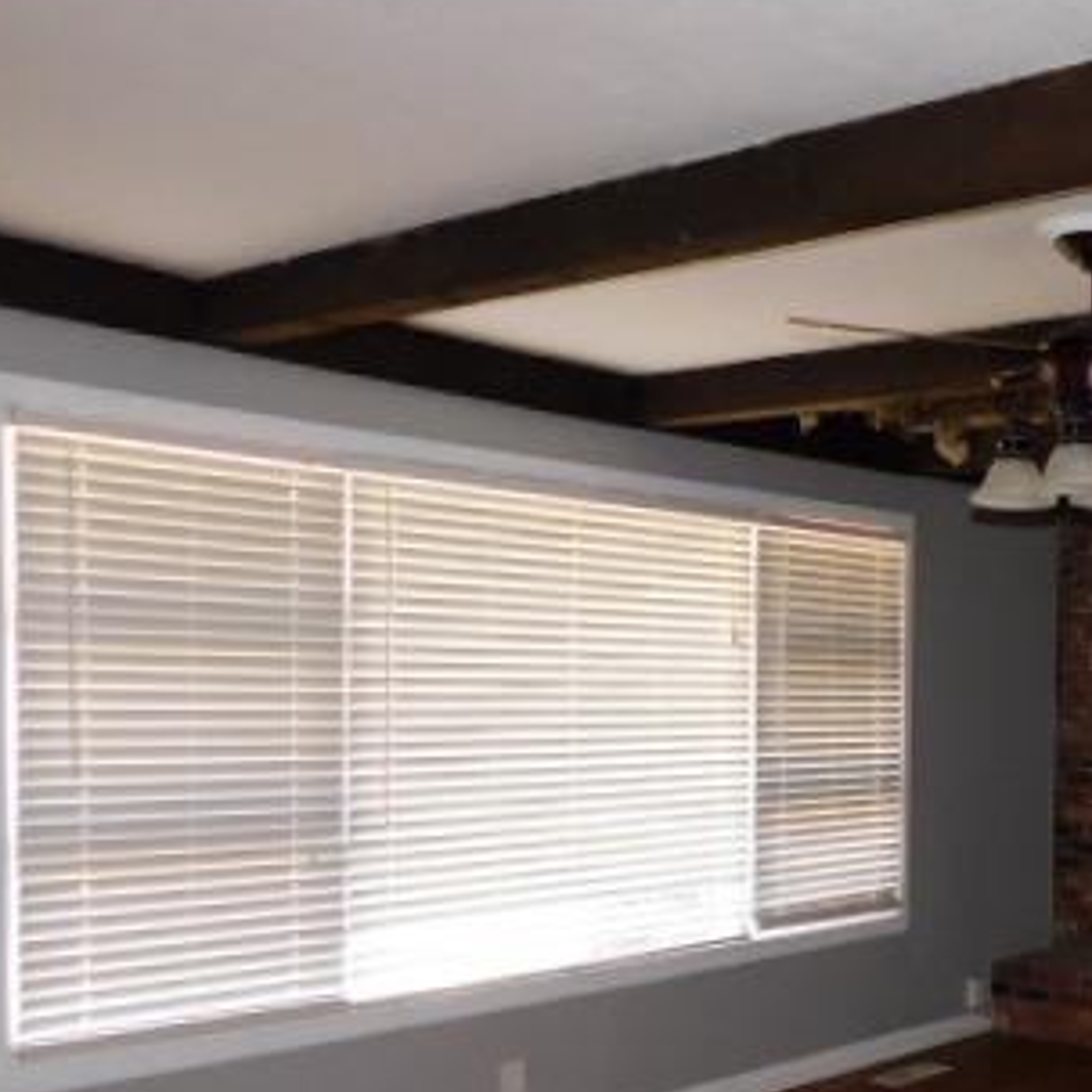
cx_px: 1106
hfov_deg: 35.3
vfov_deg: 38.6
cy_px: 757
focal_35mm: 43
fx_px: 1535
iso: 200
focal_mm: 4
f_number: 3
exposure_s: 1/30
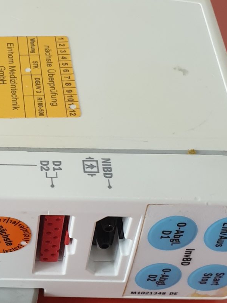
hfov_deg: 17.0
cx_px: -20
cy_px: 135
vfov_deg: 23.3
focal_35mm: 84
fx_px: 734
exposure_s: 1/50
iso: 125
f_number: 2.4
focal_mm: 4.3
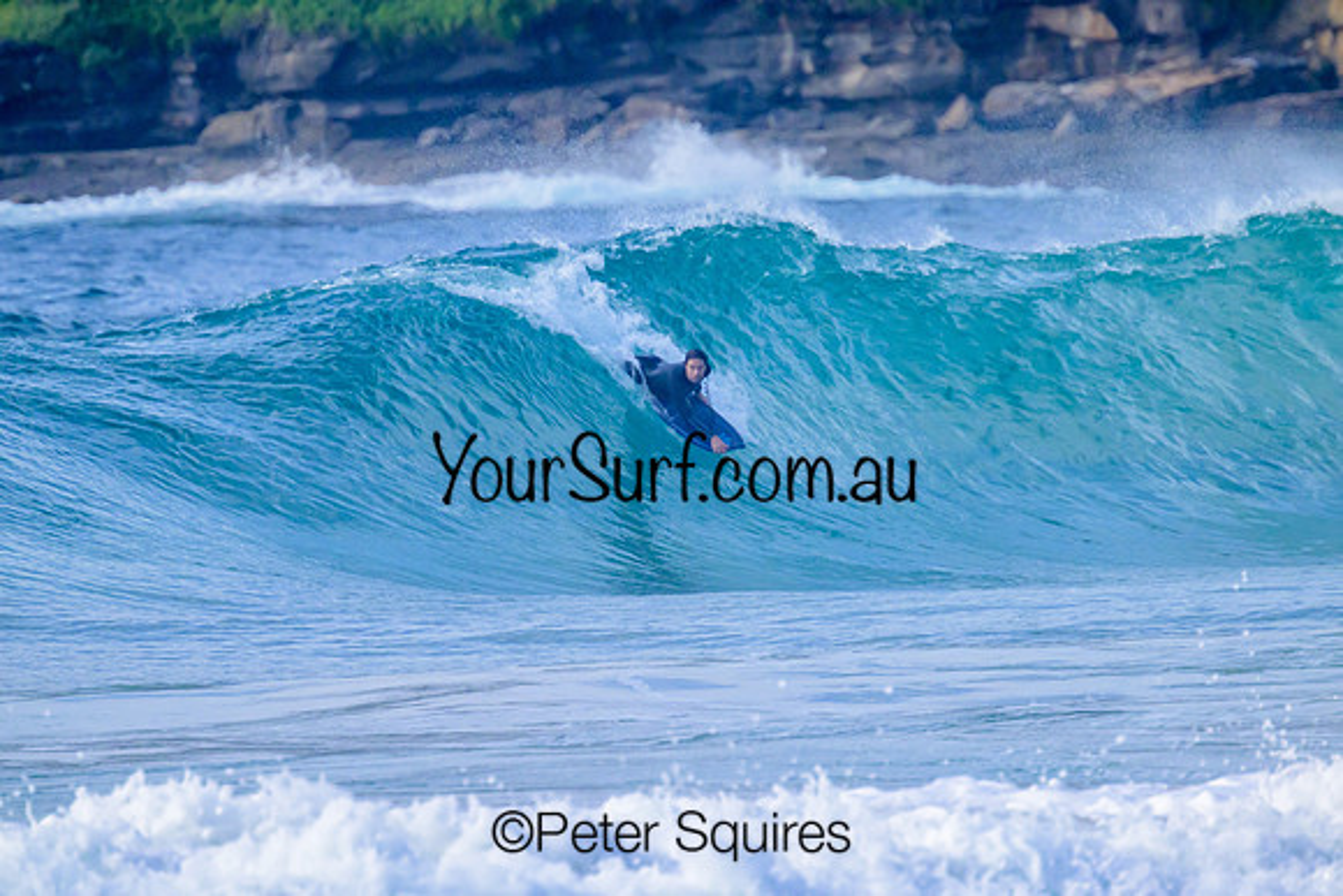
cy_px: 448
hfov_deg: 2.6
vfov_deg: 1.7
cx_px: 672
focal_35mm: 800
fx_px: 29850
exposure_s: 1/2000
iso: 2000
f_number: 11
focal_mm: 800
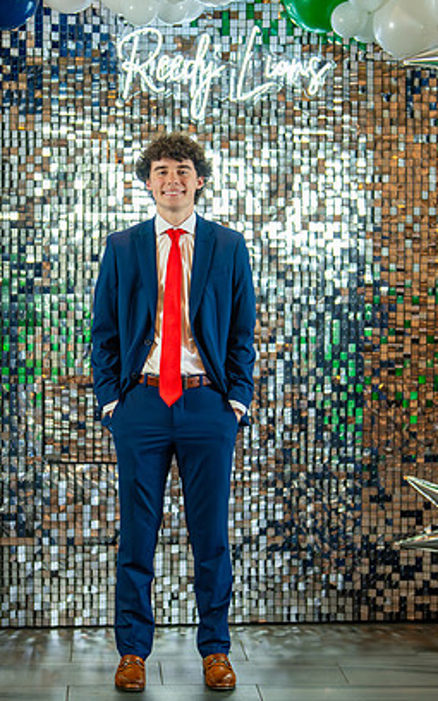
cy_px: 356
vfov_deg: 25.2
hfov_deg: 15.9
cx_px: 184
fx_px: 1566
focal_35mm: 82
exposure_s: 1/500
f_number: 1.2
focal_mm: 50
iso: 800
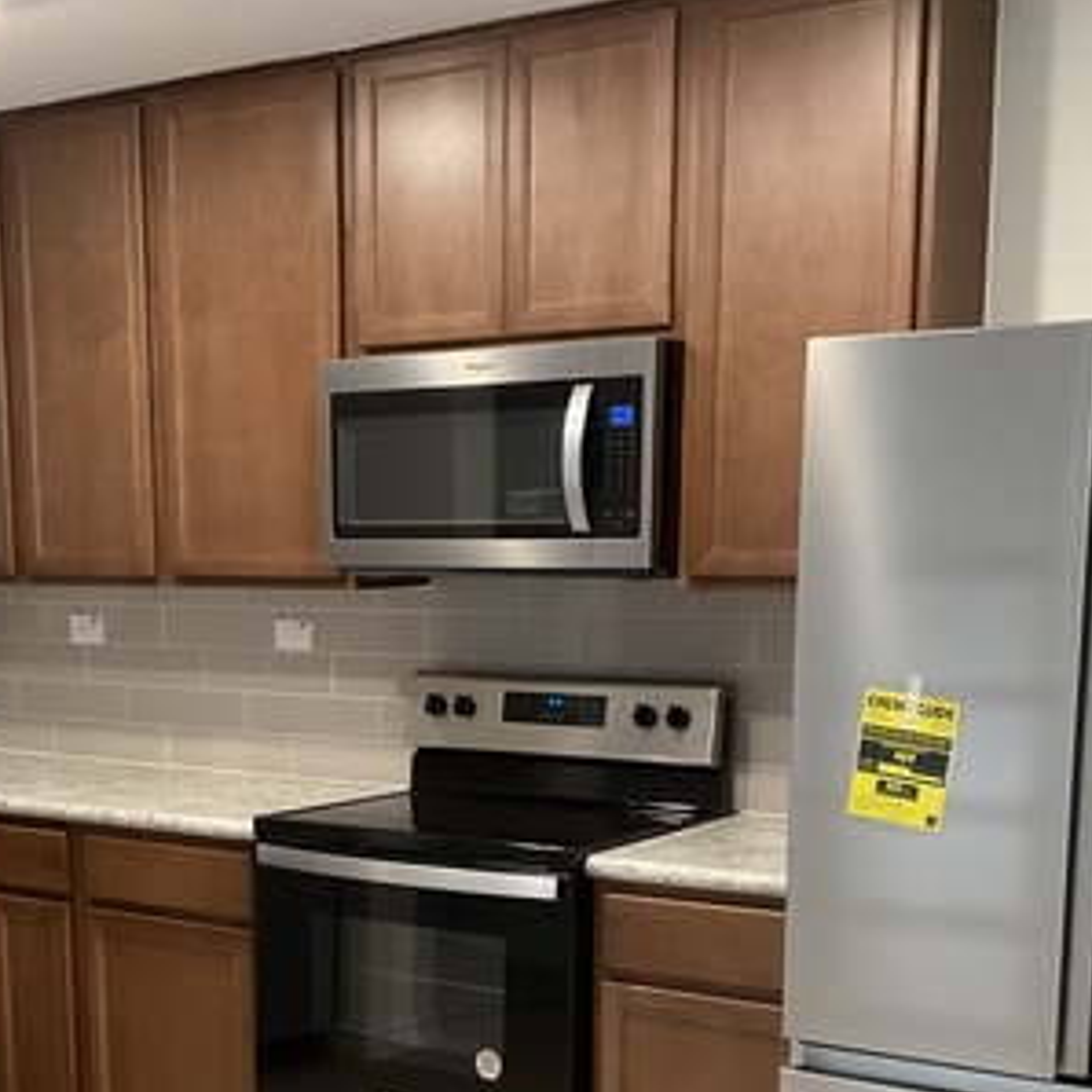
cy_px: 868
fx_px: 1963
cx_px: 359
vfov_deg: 30.4
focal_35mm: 55
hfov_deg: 30.8
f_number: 1.8
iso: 160
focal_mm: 3
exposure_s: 1/60
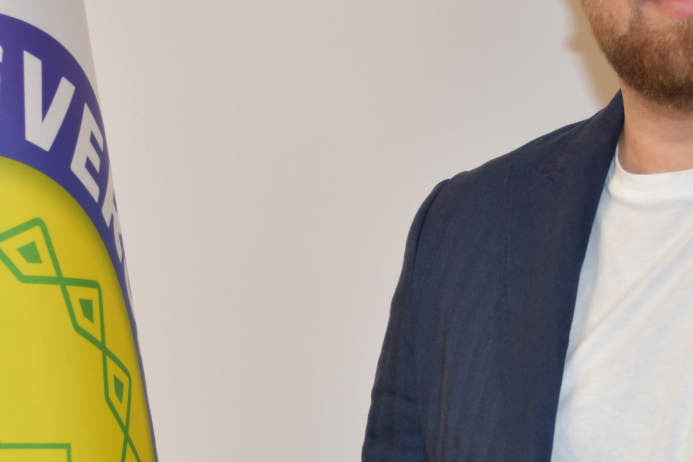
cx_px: 257
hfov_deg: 13.2
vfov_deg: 8.8
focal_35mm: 155
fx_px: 2983
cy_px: 327
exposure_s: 1/60
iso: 250
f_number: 4.2
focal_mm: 35
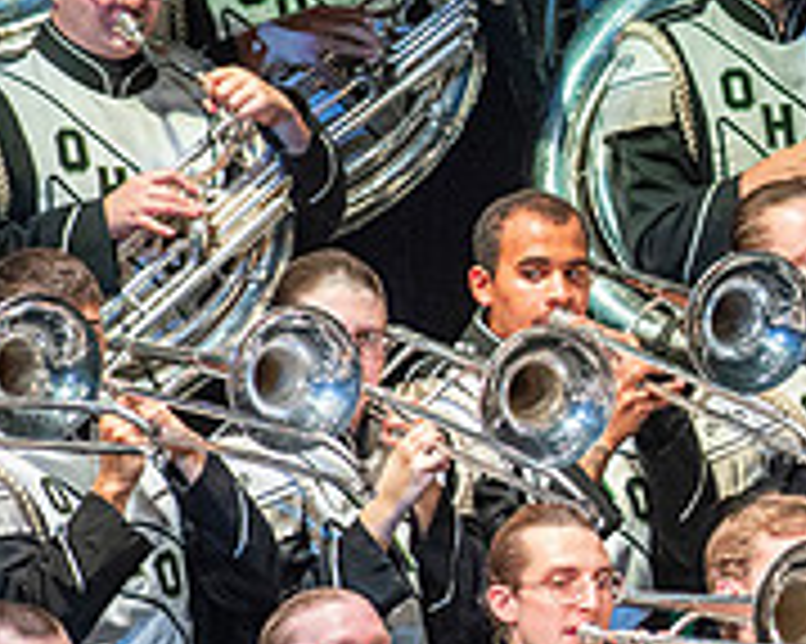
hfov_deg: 2.1
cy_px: 315
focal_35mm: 913
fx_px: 21767
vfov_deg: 1.7
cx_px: 1225
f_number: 5.6
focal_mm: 300
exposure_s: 1/400
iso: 5000
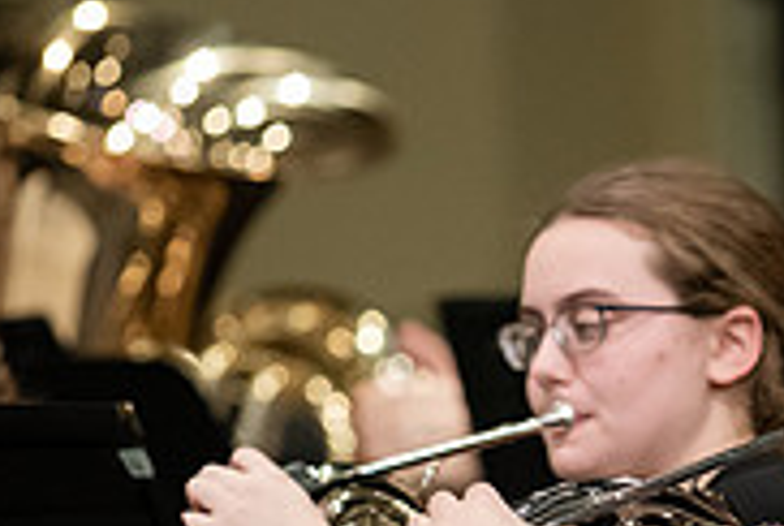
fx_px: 20831
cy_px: 593
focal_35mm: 955
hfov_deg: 2.2
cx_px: 775
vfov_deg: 1.4
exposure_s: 1/250
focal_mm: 300
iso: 4000
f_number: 3.5
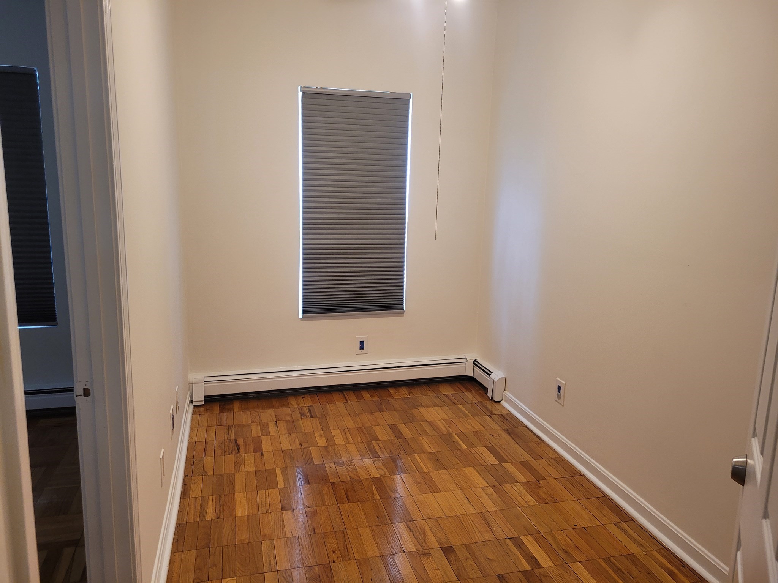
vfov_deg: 53.1
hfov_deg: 67.3
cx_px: 389
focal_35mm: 26
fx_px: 584
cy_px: 292
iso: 160
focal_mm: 5.4
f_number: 1.8
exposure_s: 1/120
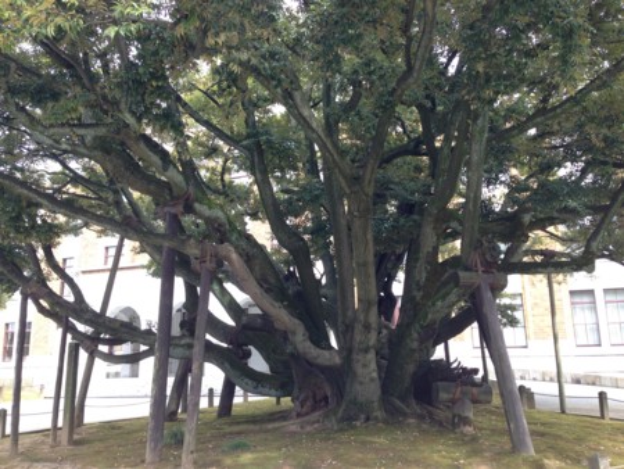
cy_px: 234
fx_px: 595
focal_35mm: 33
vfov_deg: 43.0
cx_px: 312
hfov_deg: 55.3
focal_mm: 4.12
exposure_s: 1/120
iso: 64
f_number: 2.4
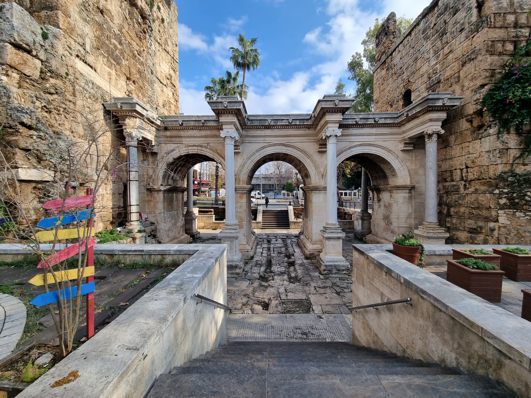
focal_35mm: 13
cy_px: 199
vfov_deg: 89.9
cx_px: 266
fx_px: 199
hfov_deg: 106.2
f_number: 2.2
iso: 50
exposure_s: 1/826
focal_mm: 2.2
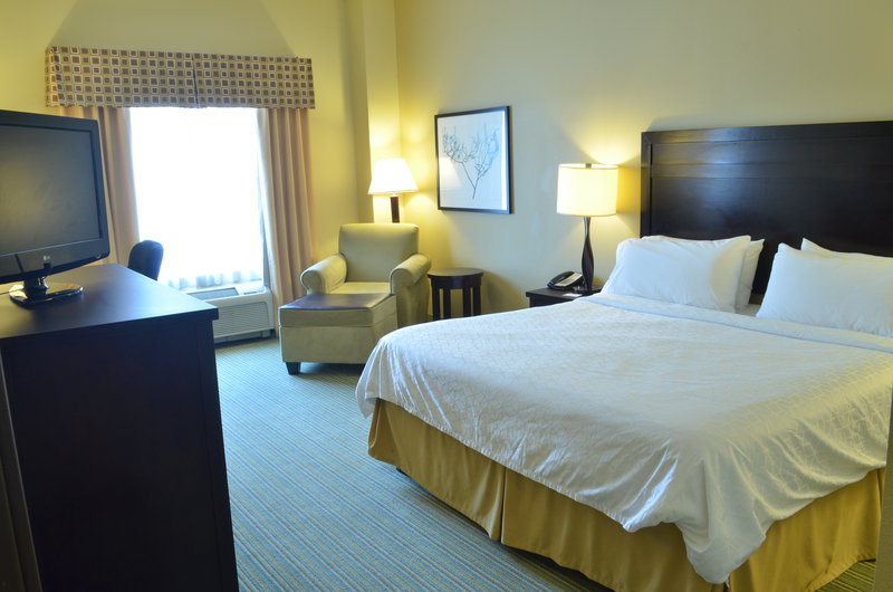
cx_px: 446
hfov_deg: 62.0
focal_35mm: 30
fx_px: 743
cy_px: 296
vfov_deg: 43.4
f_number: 16
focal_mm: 20
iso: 400
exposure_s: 1/1.6
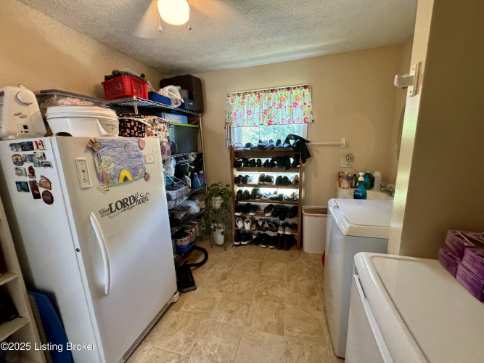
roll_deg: +2.1
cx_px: 242
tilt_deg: -8.3
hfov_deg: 102.1
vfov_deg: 85.7
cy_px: 182
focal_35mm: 14
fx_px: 196
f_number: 2.2
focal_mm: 2.22
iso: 400
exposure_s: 1/60
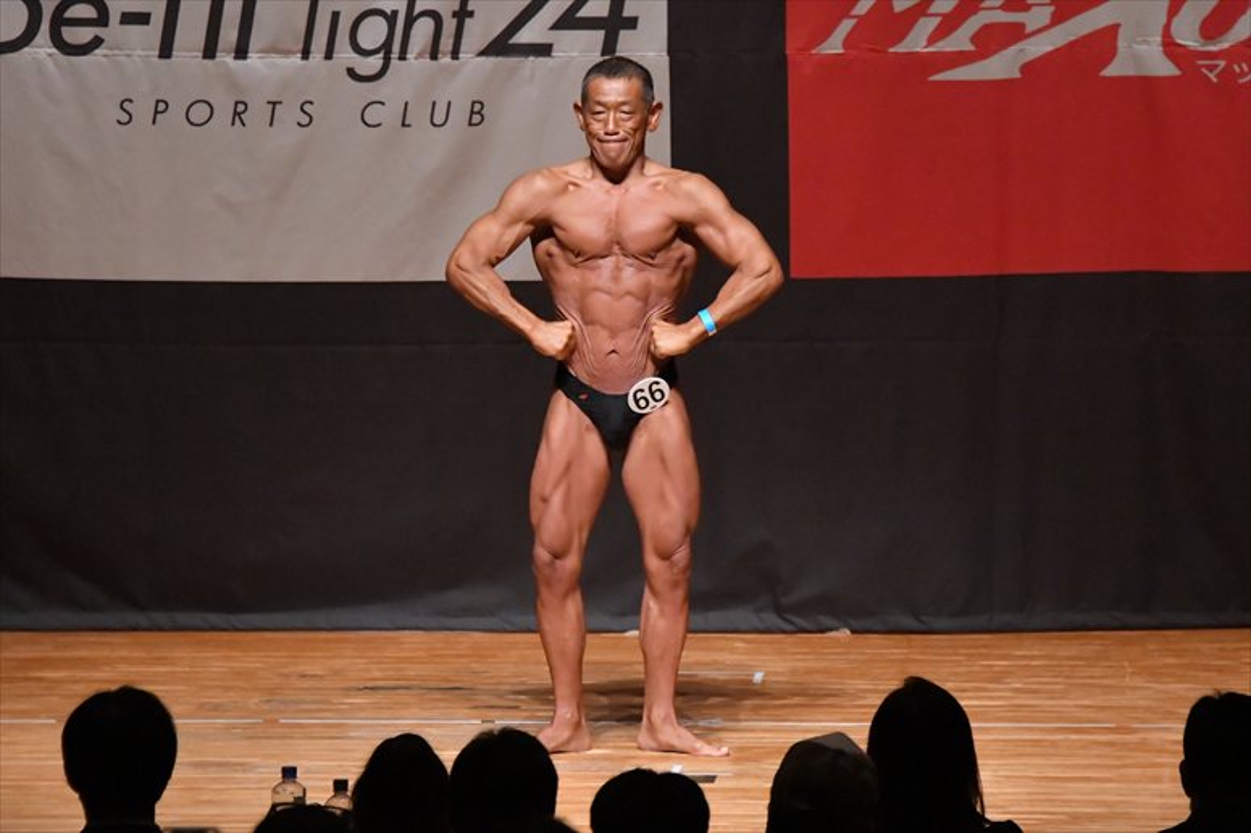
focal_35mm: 285
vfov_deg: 4.8
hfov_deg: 7.2
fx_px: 9899
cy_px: 416
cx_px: 626
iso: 10000
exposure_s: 1/400
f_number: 5.6
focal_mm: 190
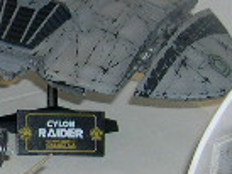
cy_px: 81
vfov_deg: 8.4
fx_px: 1187
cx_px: -229
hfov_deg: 10.3
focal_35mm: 177
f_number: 2.8
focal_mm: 8
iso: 100
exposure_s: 1/60
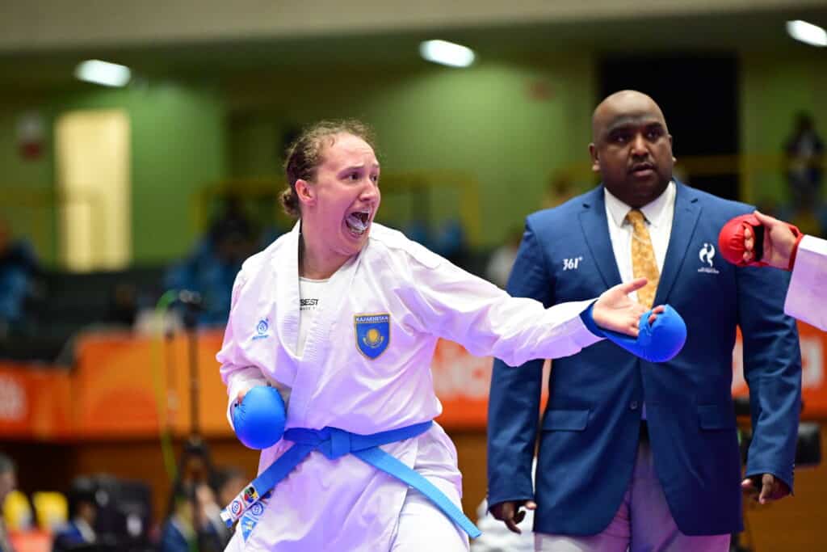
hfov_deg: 10.3
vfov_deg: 6.9
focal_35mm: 200
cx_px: 414
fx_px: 4595
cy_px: 276
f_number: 3.5
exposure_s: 1/1000
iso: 4000
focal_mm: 200
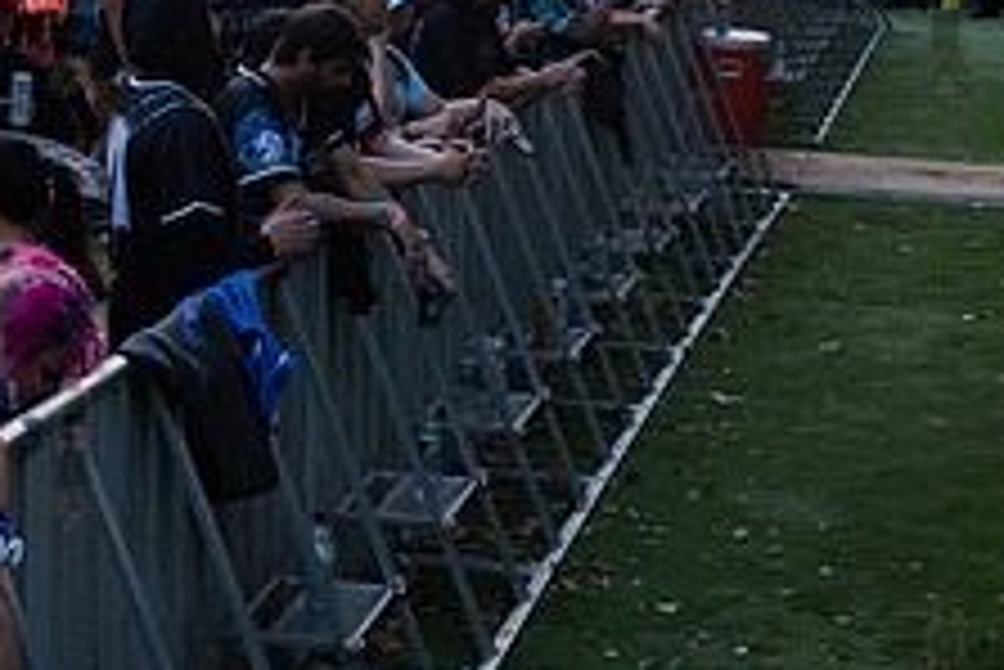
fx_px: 2651
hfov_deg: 20.9
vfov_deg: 14.2
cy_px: 16
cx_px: 72
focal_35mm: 95
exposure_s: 1/320
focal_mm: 35
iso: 2000
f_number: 4.5
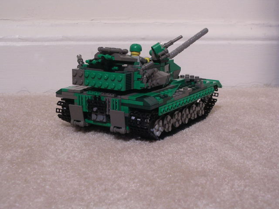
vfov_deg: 24.4
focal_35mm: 60
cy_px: 104
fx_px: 484
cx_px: 140
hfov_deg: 32.2
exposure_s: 1/3.5
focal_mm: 9.1
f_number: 3.4
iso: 220
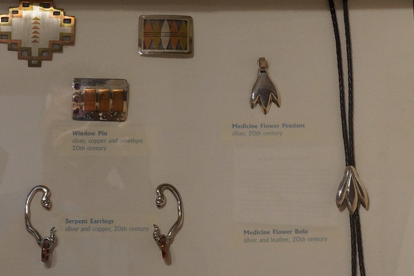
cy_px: 197
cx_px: 126
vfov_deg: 16.8
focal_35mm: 81
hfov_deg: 24.9
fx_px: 931
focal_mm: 34
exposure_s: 1/100
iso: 3200
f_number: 8
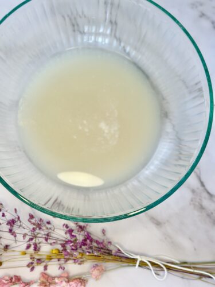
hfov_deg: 30.3
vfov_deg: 39.7
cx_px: 108
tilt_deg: -79.9
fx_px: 398
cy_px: 144
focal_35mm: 48
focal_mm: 6.86
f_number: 1.78
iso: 64
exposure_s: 1/139
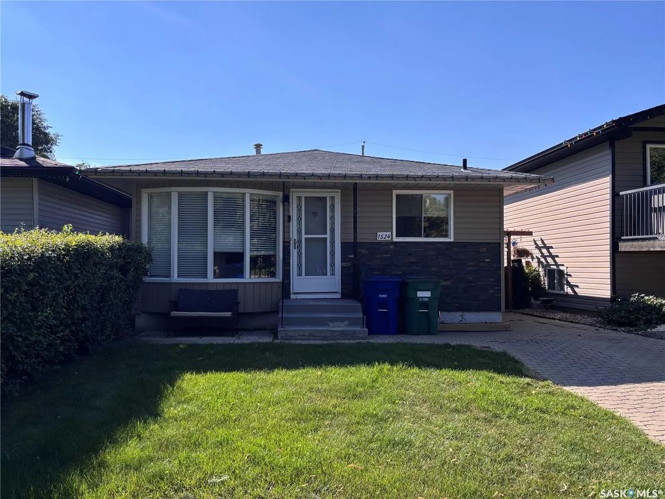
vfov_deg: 53.1
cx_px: 332
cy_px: 250
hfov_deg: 67.3
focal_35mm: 26
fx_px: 499
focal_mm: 5.96
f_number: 1.6
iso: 50
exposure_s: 1/3311
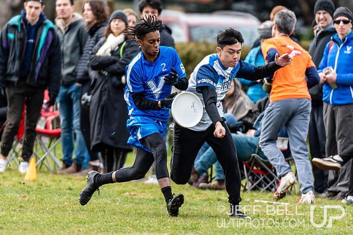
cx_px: 199
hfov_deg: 2.0
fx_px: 10042
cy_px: 112
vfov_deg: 1.3
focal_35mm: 1024
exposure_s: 1/1250
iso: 400
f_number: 4
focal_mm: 400
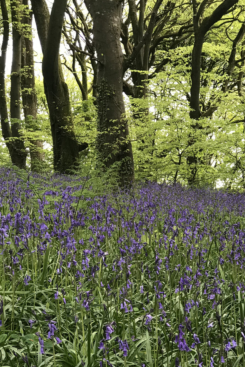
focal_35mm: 83
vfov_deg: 24.4
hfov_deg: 16.4
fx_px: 847
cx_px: 148
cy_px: 232
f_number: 2.8
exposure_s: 1/50
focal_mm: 6.6
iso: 32
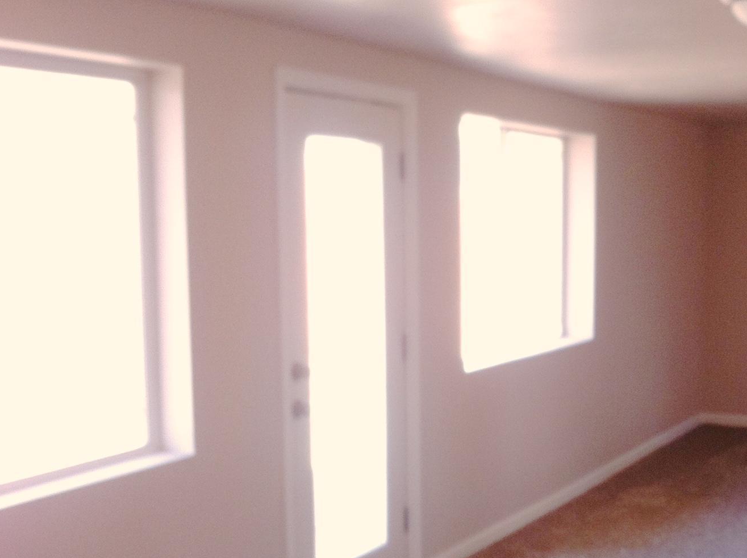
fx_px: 1487
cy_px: 422
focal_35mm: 69
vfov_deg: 21.1
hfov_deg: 27.0
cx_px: 706
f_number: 2.8
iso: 80
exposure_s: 1/17
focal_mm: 3.85
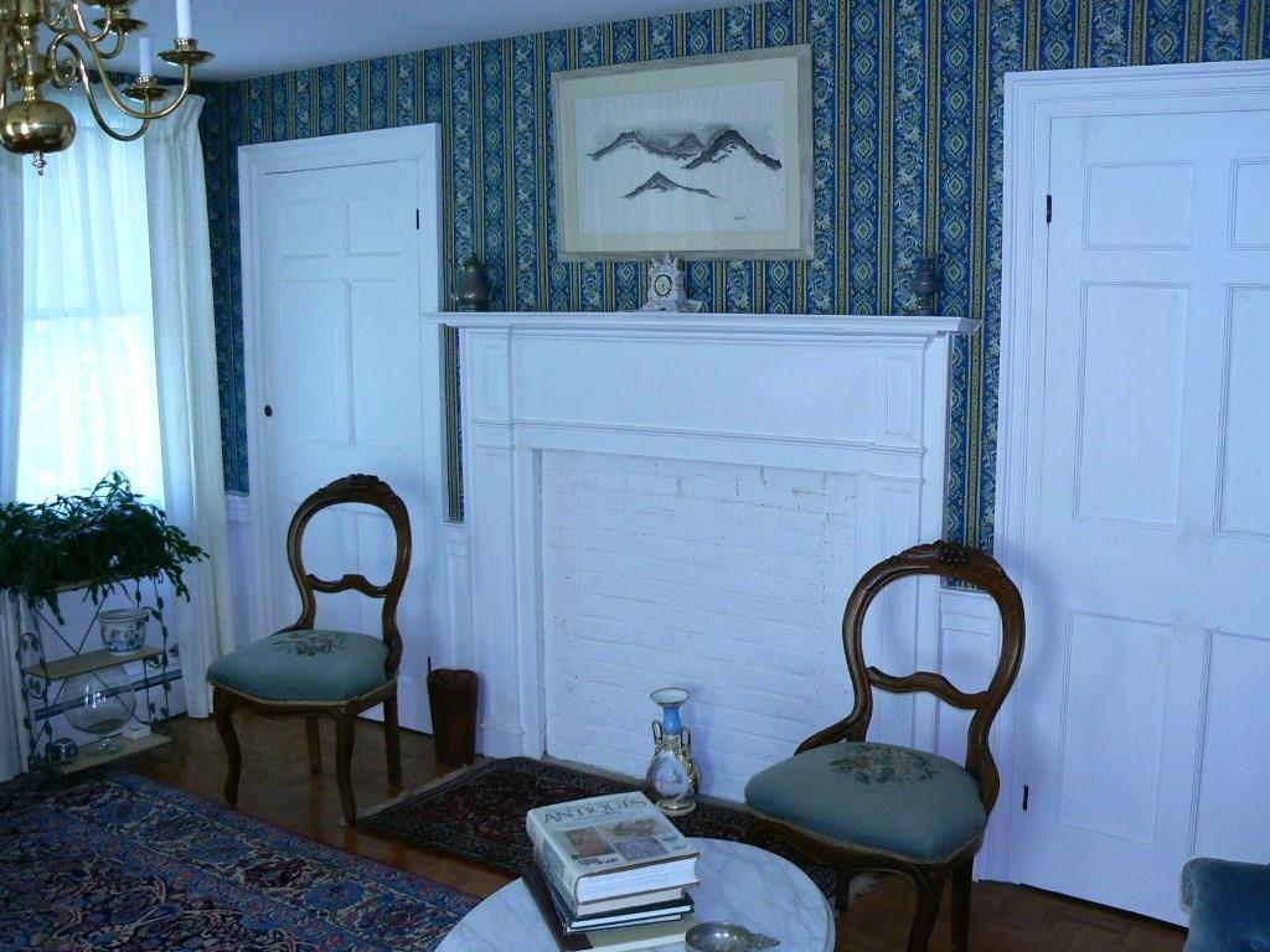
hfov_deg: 51.4
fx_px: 1321
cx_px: 635
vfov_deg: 39.7
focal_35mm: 36
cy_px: 476
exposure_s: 1/40
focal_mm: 6
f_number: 2.8
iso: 200
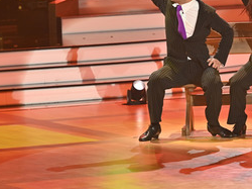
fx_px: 1513
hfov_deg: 9.5
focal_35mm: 208
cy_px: 41
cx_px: 221
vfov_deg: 7.1
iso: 640
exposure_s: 1/320
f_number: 2.8
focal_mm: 120
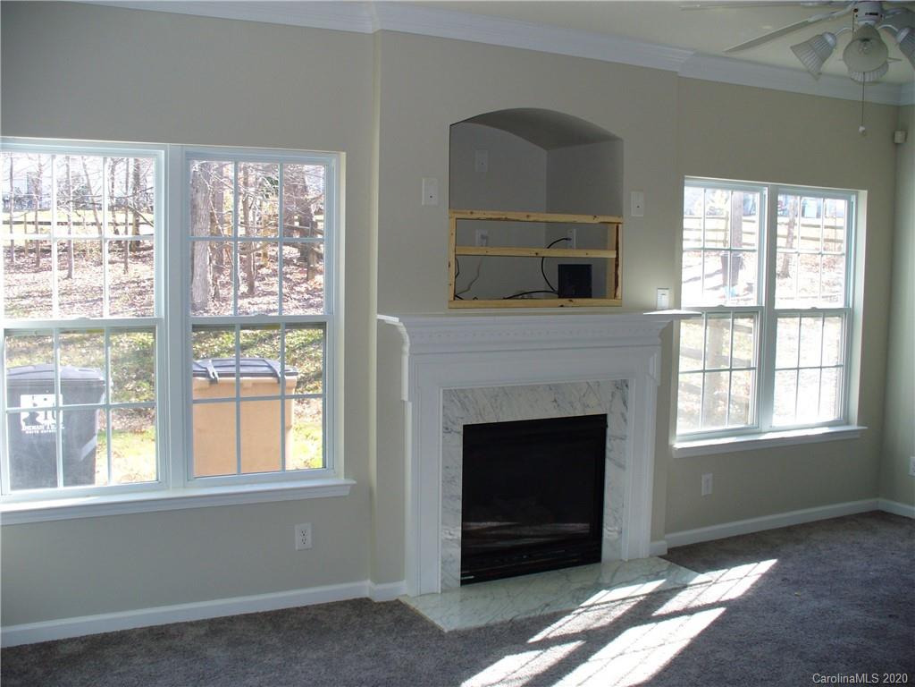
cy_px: 344
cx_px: 458
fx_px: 978
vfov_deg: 38.7
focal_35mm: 37
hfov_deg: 50.1
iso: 80
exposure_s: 1/60
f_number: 2.8
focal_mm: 6.1
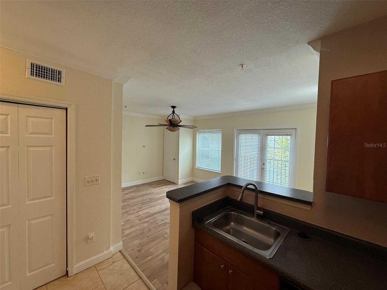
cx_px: 194
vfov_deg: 85.7
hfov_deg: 102.1
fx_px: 157
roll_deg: -1.3
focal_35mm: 14
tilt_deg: -1.8
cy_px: 145
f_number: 2.2
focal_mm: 2.22
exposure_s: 1/120
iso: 100
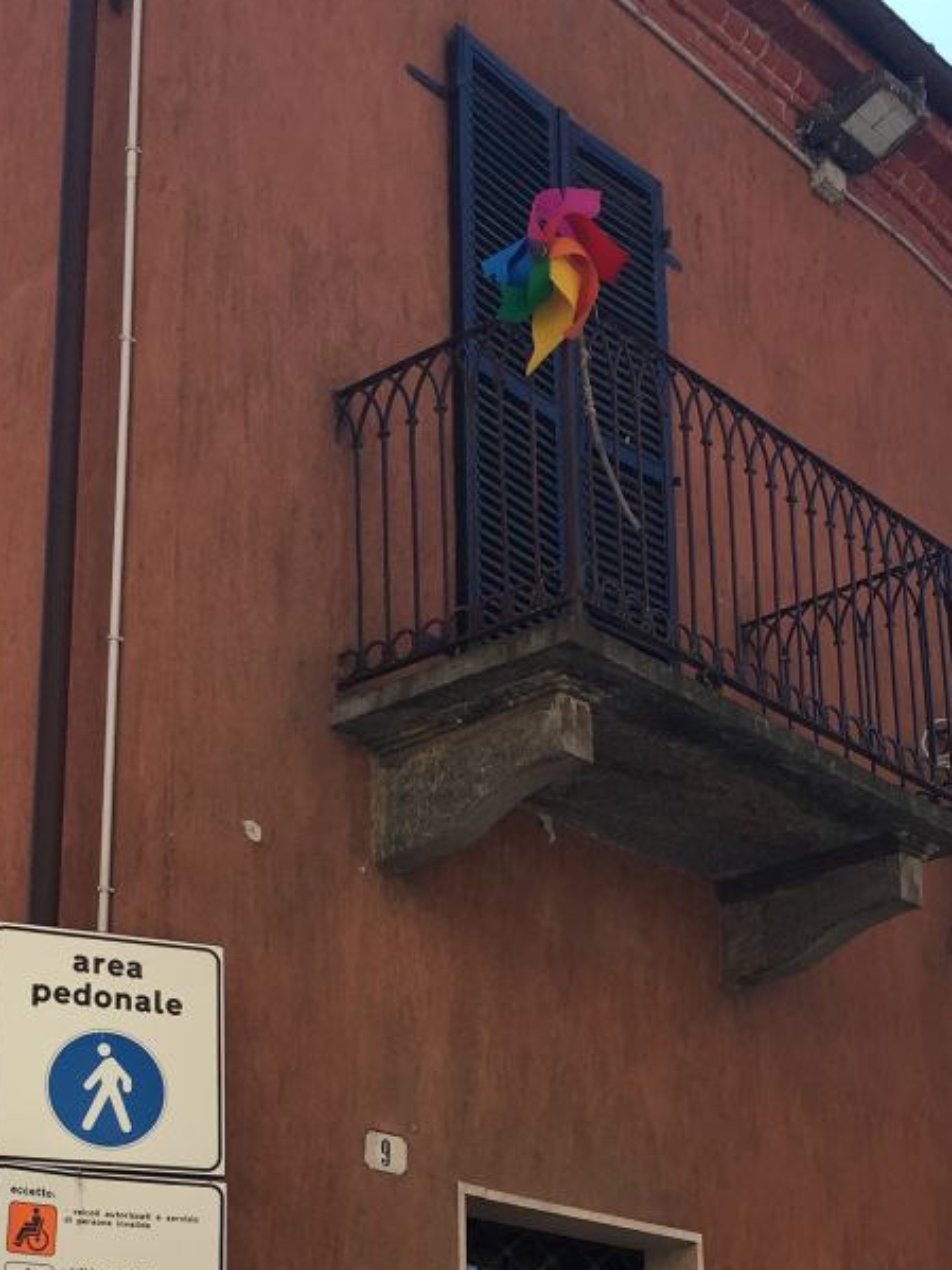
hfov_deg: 23.6
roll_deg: +3.5
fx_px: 2274
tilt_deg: +16.0
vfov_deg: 30.3
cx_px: 583
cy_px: 1054
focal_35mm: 62
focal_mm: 4.15
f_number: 2.2
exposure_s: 1/986
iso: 25
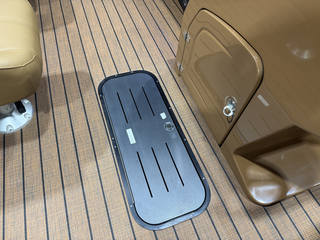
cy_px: 120
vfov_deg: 56.8
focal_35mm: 24
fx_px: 222
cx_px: 160
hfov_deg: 71.6
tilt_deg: -55.5
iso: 200
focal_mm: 6.76
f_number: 1.78
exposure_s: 1/120
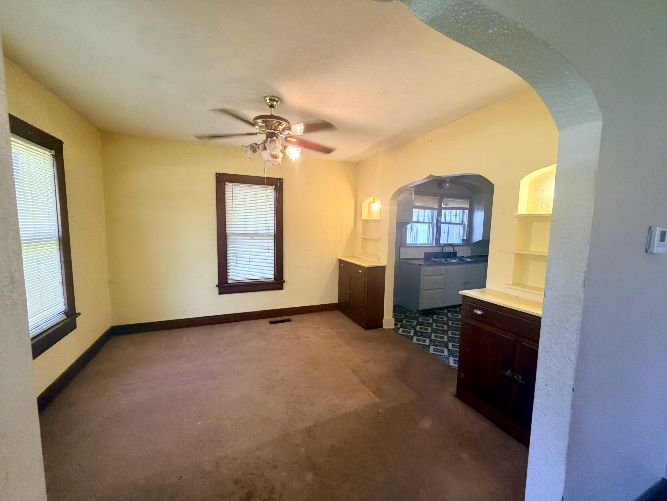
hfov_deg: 102.1
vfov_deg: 85.7
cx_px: 334
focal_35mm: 14
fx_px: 270
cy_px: 250
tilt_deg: -6.2
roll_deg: -0.6
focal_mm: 2.22
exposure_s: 1/60
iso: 250
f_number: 2.2
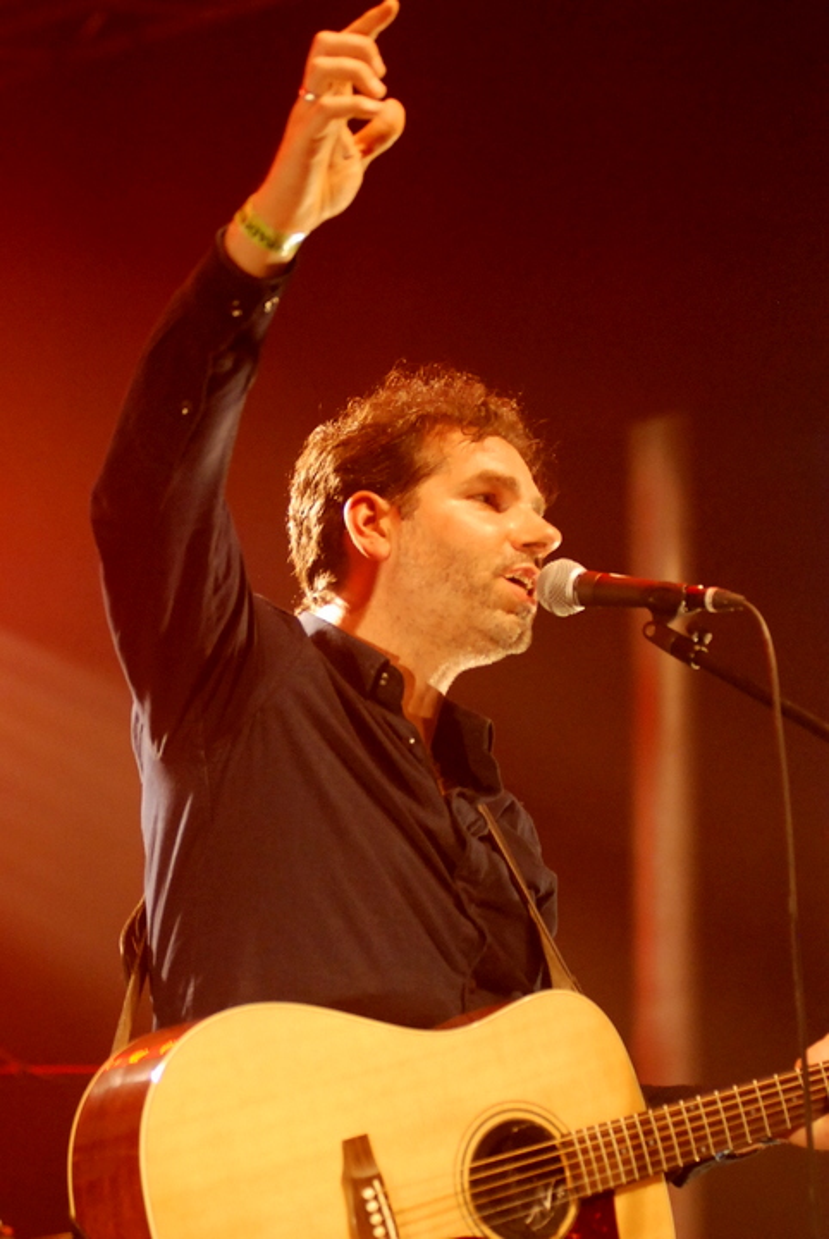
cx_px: 414
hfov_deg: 11.5
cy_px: 620
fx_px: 4133
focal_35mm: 120
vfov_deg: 17.0
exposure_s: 1/500
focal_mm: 80
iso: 1600
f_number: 2.8
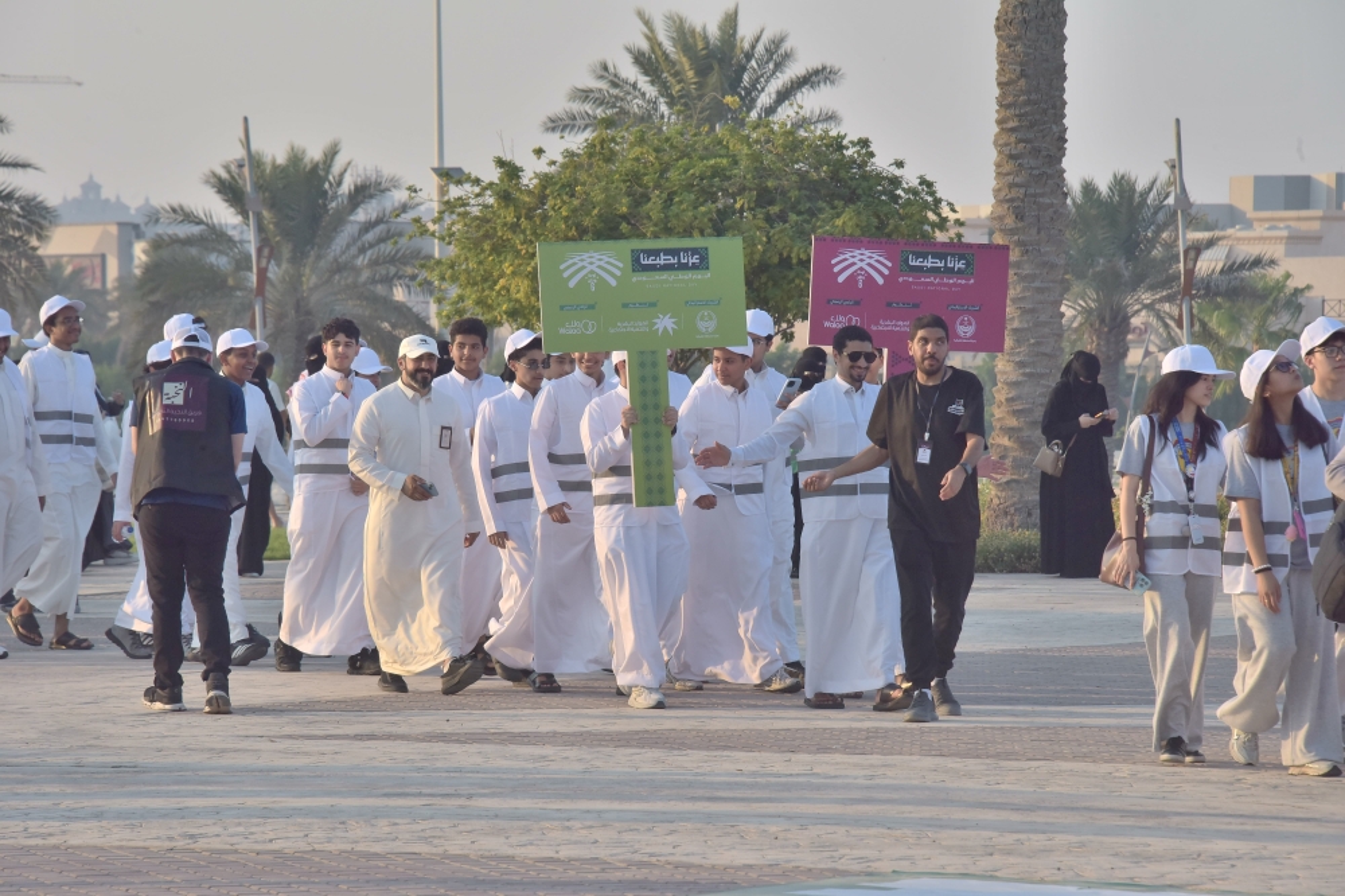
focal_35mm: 210
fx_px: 7843
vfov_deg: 6.5
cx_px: 672
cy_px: 448
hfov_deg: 9.8
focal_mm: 210
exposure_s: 1/800
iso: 1250
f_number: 14
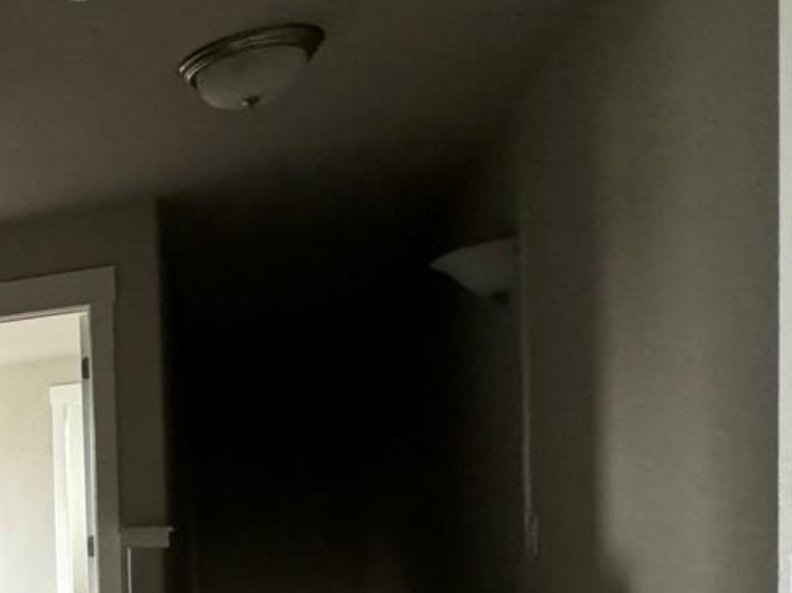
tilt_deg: -2.8
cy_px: 563
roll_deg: +2.9
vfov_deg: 30.4
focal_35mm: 45
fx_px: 1029
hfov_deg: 28.8
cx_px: -367
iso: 800
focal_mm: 2.22
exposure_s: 1/60
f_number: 2.2
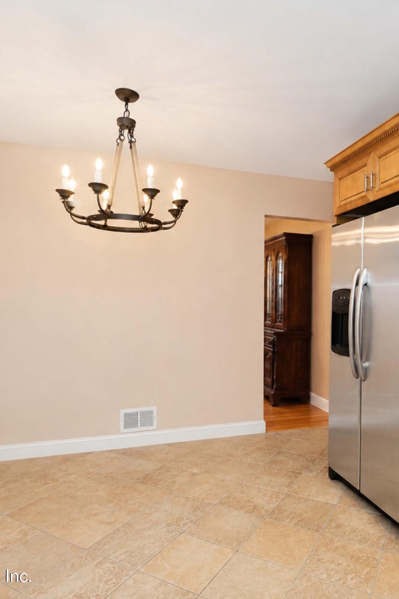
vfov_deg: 76.1
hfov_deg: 54.3
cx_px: 258
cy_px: 298
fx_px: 382
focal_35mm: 23
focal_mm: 10
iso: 2000
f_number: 7.1
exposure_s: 1/60
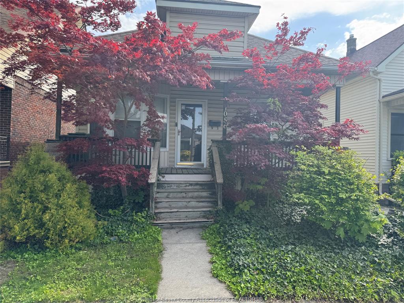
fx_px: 280
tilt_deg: +0.7
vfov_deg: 56.8
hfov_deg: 71.6
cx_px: 202
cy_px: 152
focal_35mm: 24
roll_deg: -0.6
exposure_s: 1/1094
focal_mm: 6.76
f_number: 1.78
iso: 80
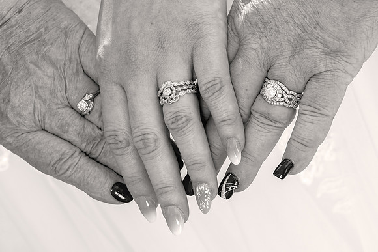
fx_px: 735
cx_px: 189
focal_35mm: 70
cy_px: 126
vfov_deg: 19.5
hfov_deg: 28.8
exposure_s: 1/250
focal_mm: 70
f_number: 8
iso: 100
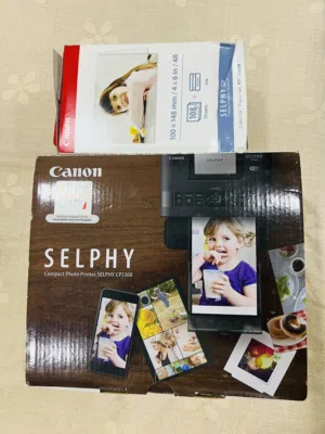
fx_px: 325
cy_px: 217
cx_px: 162
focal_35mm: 26
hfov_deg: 53.1
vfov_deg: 67.3
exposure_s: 1/50
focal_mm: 5.7
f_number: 1.5
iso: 64
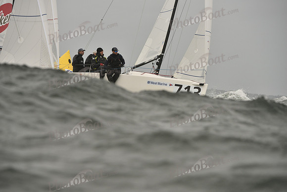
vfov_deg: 4.6
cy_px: 96
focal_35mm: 300
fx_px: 2392
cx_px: 144
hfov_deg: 6.9
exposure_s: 1/1250
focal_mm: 300
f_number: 7.1
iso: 400
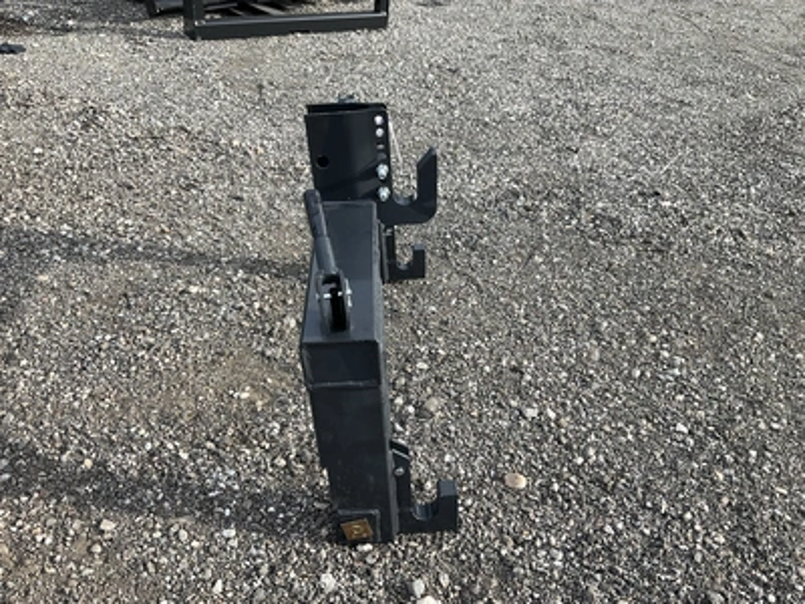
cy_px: 302
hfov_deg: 61.7
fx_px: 674
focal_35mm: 29
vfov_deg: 48.2
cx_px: 402
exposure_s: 1/425
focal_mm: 3
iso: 25
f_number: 1.8
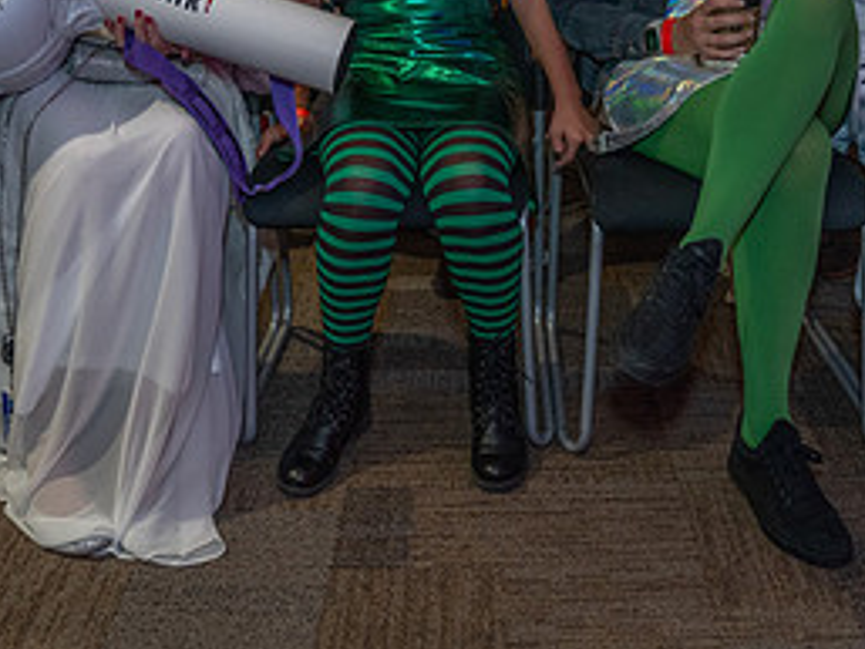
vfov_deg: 26.8
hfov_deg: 36.7
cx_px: 505
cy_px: 35
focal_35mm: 52
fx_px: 1300
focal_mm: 24
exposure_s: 1/160
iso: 2500
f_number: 4
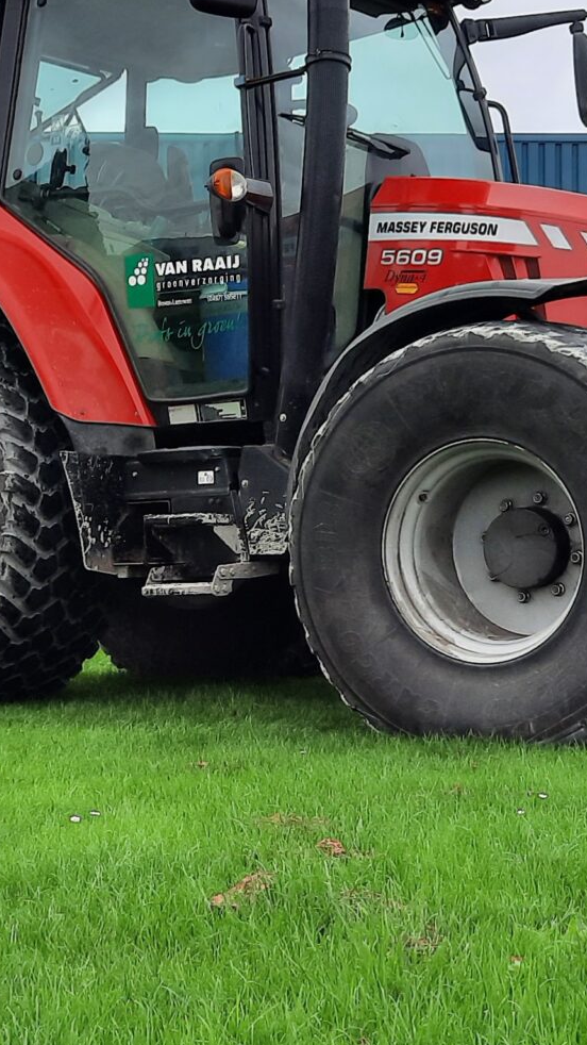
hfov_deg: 17.0
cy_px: 574
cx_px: 211
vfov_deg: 29.7
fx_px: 1966
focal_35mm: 71
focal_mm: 4.6
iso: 32
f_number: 2
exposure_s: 1/121
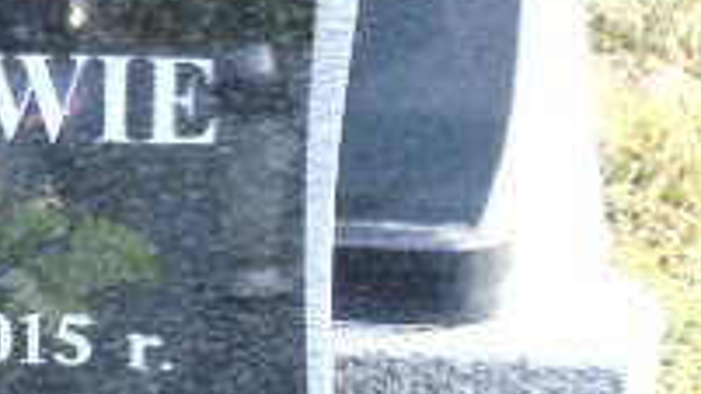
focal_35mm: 187
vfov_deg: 6.5
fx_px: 3475
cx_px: -321
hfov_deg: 11.1
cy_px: 338
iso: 80
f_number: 4.3
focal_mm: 9.6
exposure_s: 1/30
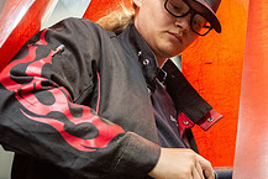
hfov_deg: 30.4
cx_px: 227
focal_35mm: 64
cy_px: 110
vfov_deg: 21.2
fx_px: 477
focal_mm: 24
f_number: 2.8
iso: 2500
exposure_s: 1/160
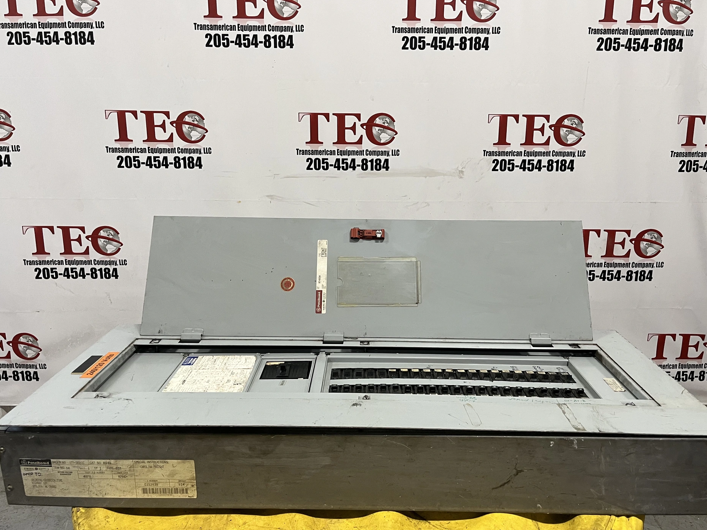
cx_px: 368
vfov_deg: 49.7
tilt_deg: -14.6
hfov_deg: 63.4
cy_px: 268
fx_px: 572
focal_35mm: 28
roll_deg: +0.5
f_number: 1.6
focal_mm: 5.1
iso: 160
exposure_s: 1/60
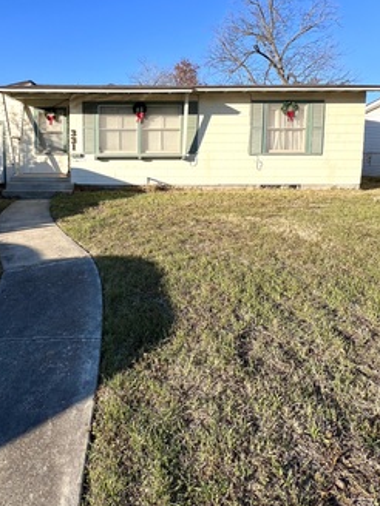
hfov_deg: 67.0
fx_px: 278
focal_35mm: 19
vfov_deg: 82.4
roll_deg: +1.0
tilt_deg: -3.2
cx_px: 130
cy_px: 177
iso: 32
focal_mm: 1.57
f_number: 1.8
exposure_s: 1/1376
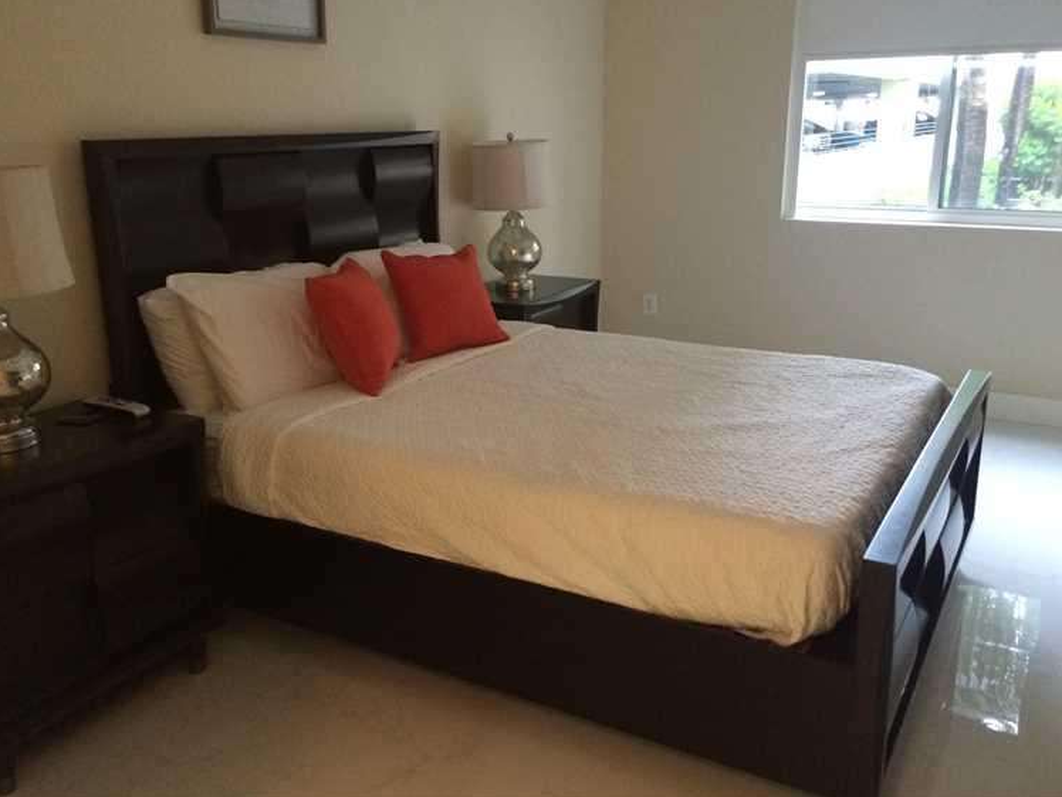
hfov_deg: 58.3
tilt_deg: -15.3
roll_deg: +1.6
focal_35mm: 31
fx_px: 951
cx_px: 541
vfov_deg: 45.4
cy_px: 375
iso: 320
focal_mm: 4.15
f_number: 2.2
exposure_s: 1/24
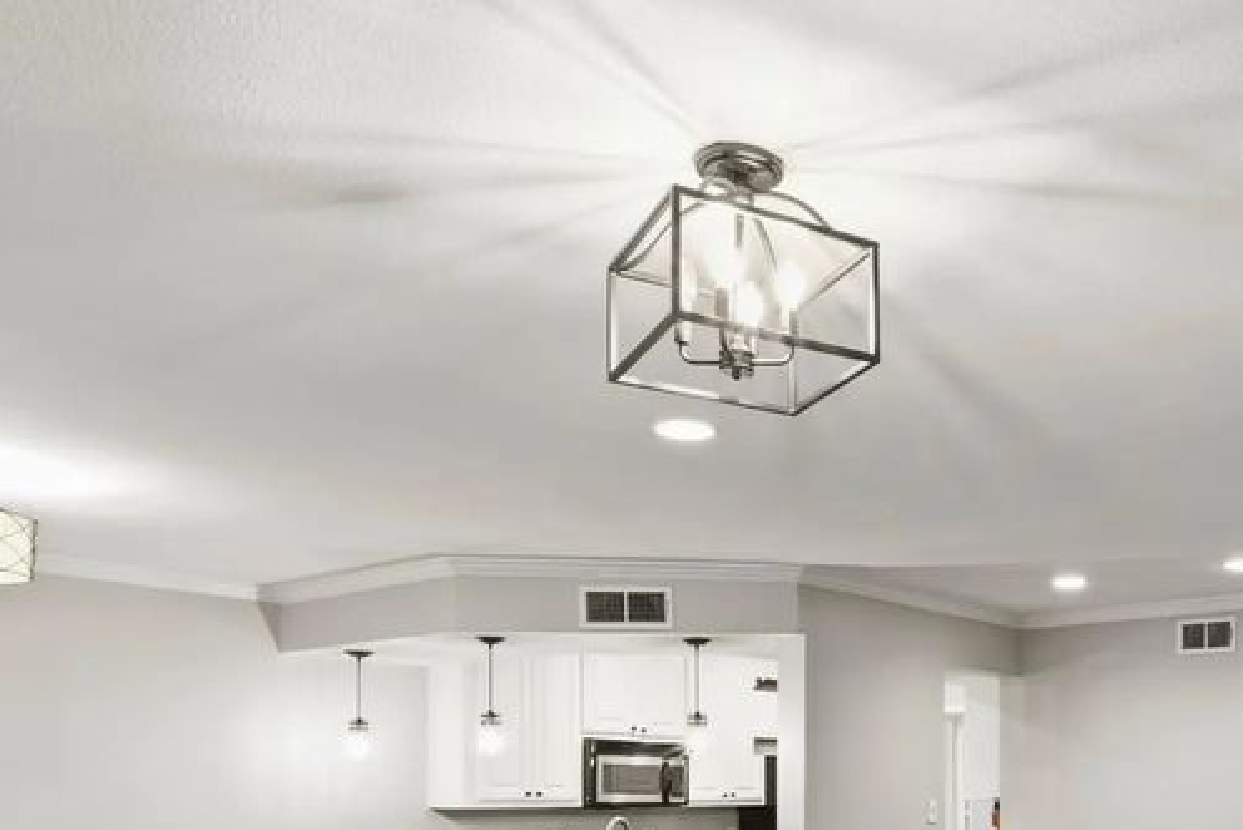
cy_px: 816
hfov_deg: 51.7
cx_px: 1020
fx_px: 1175
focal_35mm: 34
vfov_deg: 35.4
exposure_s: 1/1.25
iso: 640
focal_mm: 11
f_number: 9
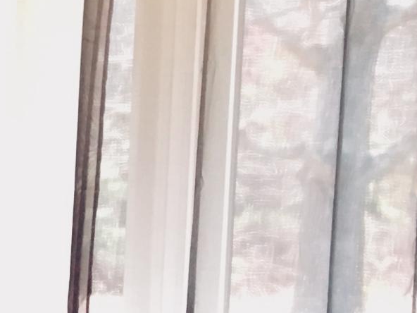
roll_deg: -0.2
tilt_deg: -9.1
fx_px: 1771
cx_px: -606
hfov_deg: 11.1
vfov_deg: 9.8
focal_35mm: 147
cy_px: 458
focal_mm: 4.15
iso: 32
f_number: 2.2
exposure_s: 1/30
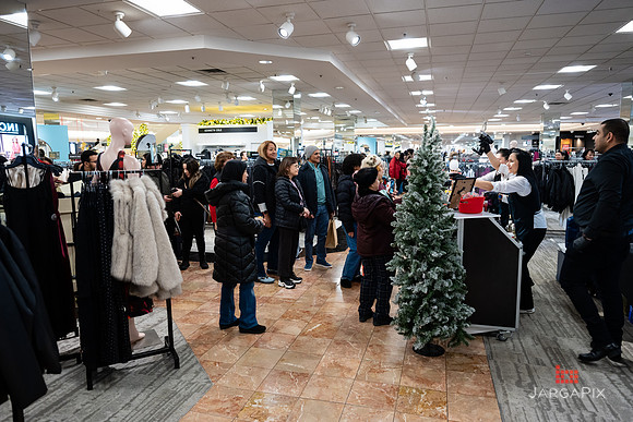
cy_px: 211
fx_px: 429
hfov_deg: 72.9
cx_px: 316
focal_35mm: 24
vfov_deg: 52.5
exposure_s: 1/125
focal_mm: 24
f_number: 3.2
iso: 1000
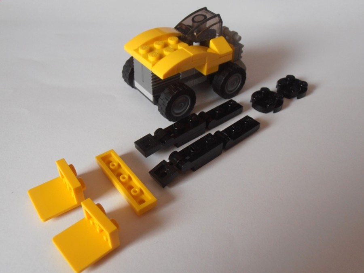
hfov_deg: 50.1
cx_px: 182
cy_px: 136
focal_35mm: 37
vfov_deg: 38.7
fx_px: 389
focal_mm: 6.61
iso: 125
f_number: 3.9
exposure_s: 1/20
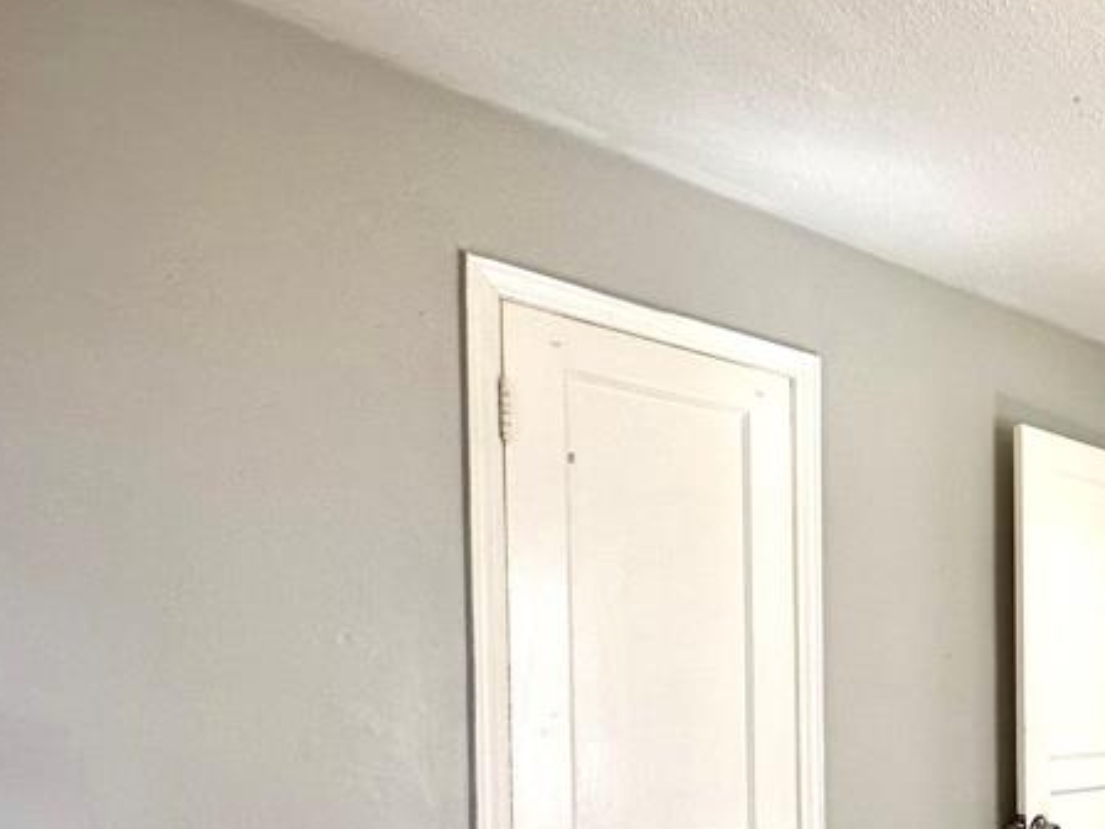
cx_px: 1209
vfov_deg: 41.2
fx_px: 1021
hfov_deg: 44.0
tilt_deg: -0.5
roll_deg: +0.4
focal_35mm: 32
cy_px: 723
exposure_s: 1/120
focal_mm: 2.22
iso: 125
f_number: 2.2
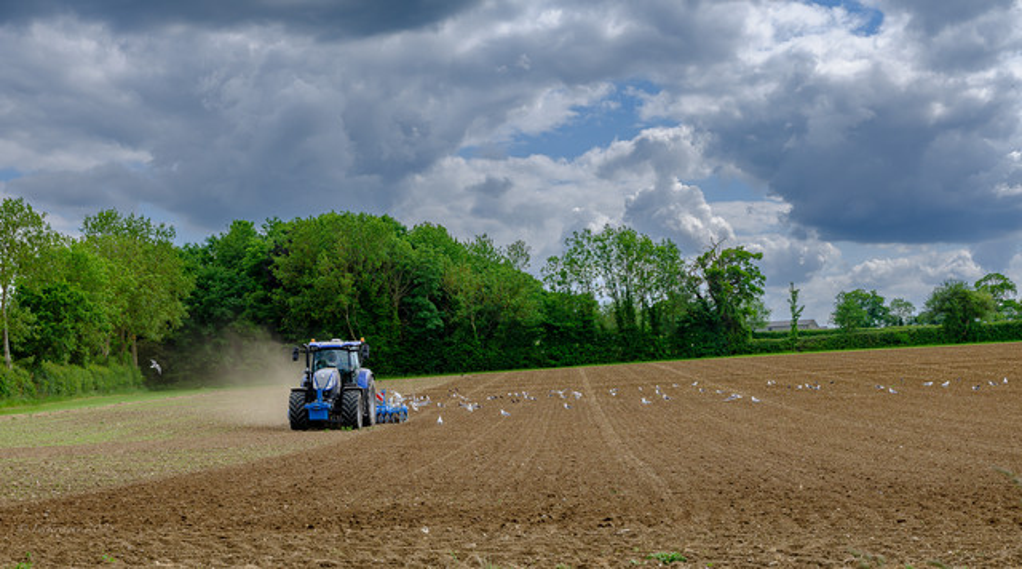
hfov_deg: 34.9
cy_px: 383
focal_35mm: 60
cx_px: 511
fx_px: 1623
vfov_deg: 19.8
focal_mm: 70
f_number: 8
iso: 200
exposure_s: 1/210
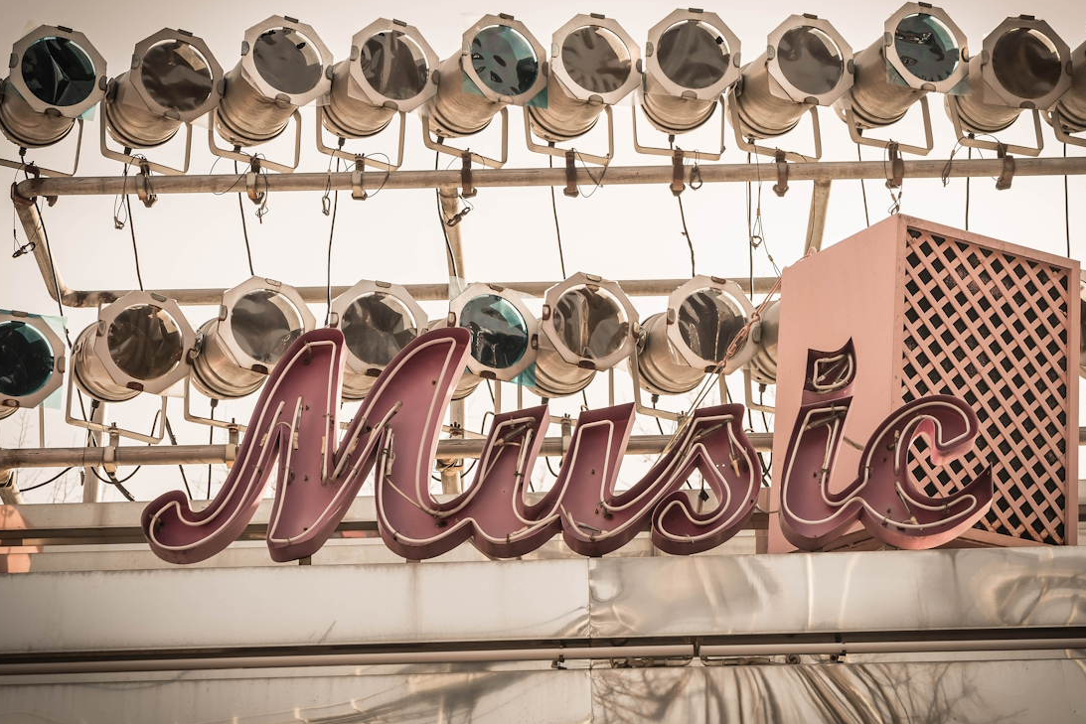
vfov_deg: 16.7
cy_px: 355
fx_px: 2474
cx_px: 576
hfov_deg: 24.8
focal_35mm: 82
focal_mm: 70
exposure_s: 1/160
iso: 100
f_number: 8
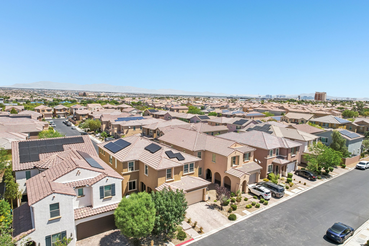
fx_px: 225
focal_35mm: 22
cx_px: 184
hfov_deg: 78.6
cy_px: 123
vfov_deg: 57.2
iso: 110
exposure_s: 1/1600
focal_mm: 8.4
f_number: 2.8
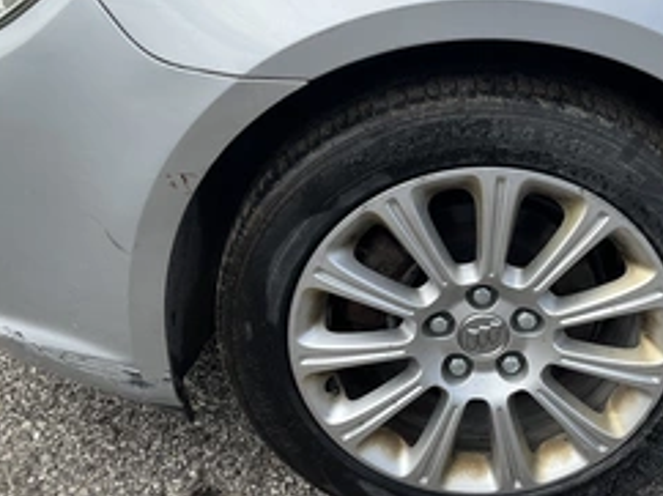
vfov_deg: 30.2
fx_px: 918
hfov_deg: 38.8
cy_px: 222
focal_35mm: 48
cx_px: 485
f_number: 1.8
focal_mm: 3
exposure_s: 1/1279
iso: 25
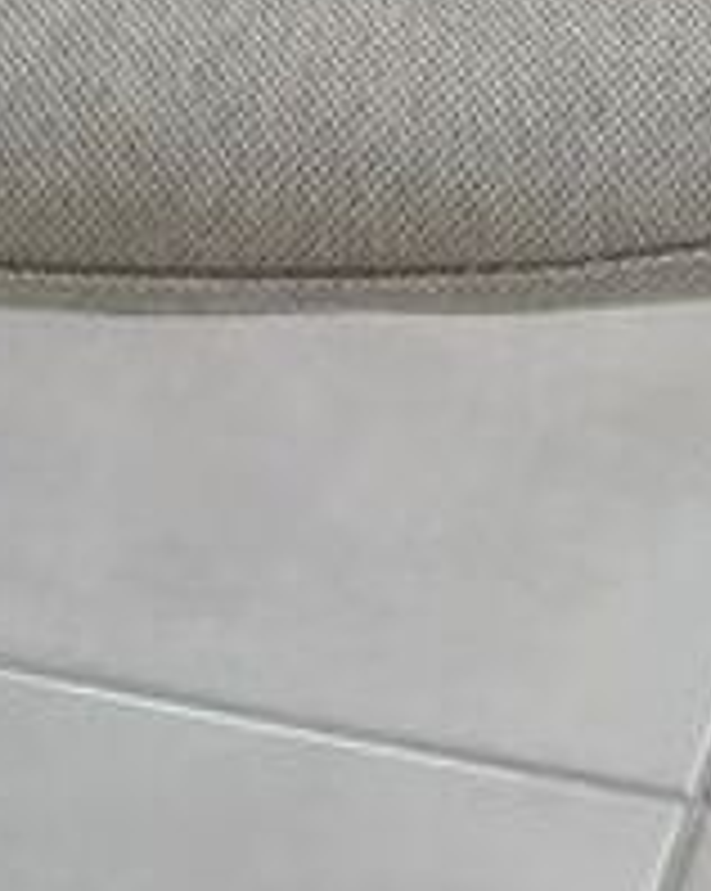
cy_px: -596
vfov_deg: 11.5
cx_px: 675
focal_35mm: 158
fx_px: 4162
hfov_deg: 9.7
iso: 160
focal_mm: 3.94
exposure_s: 1/100
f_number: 1.9
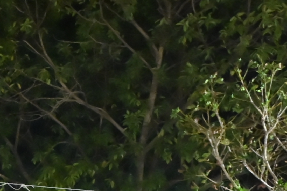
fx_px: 1154
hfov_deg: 11.7
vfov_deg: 9.1
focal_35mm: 145
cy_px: 327
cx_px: -397
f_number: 4
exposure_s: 1/160
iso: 3200
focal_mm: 26.5
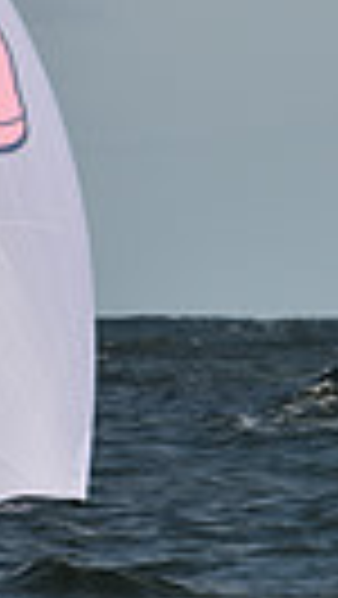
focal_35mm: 915
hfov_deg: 1.3
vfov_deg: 2.4
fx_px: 14551
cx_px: 1302
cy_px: 528
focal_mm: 200
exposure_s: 1/1250
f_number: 9
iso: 320
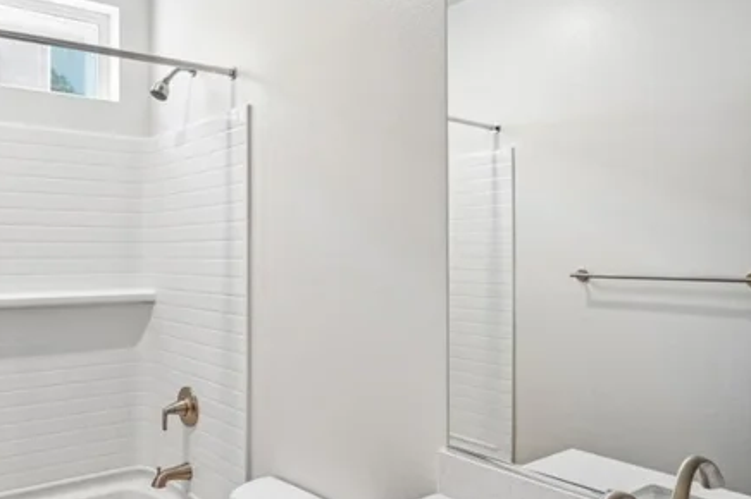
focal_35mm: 27
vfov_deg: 47.9
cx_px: 251
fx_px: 563
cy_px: 258
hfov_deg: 65.6
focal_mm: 14
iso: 400
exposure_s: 1/25
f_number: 8
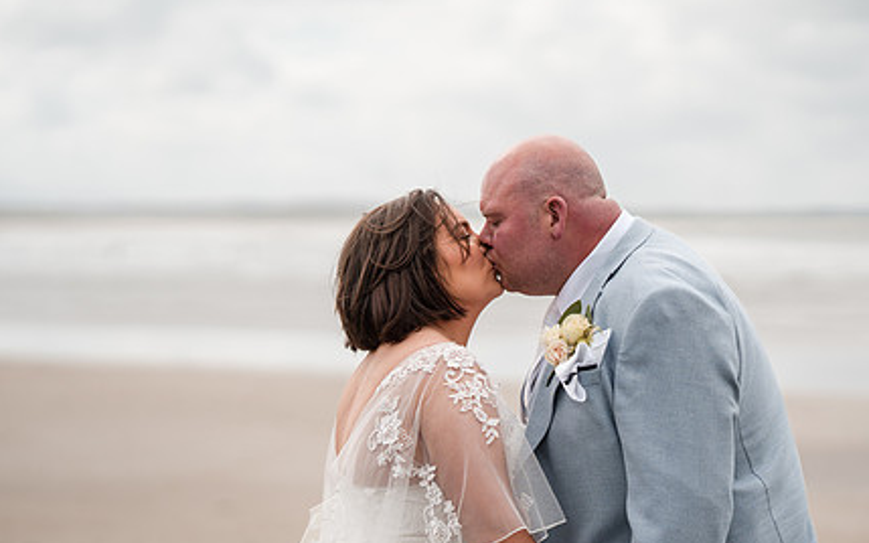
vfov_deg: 10.0
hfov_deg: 15.9
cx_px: 570
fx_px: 3102
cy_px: 286
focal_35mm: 131
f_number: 2
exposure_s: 1/5000
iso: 100
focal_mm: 85
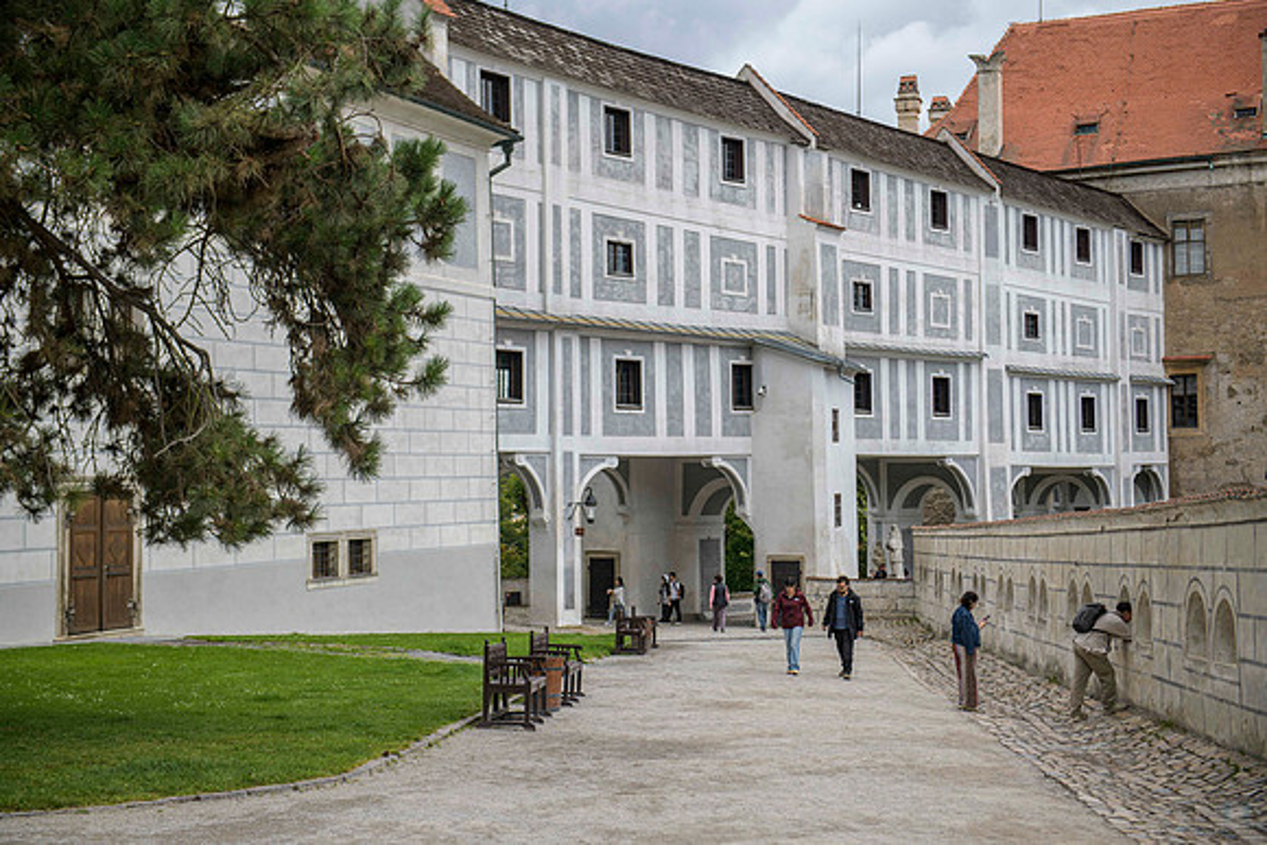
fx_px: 1760
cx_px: 634
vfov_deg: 27.0
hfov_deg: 39.6
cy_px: 422
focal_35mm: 50
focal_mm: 50
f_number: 4
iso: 64
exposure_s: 1/320
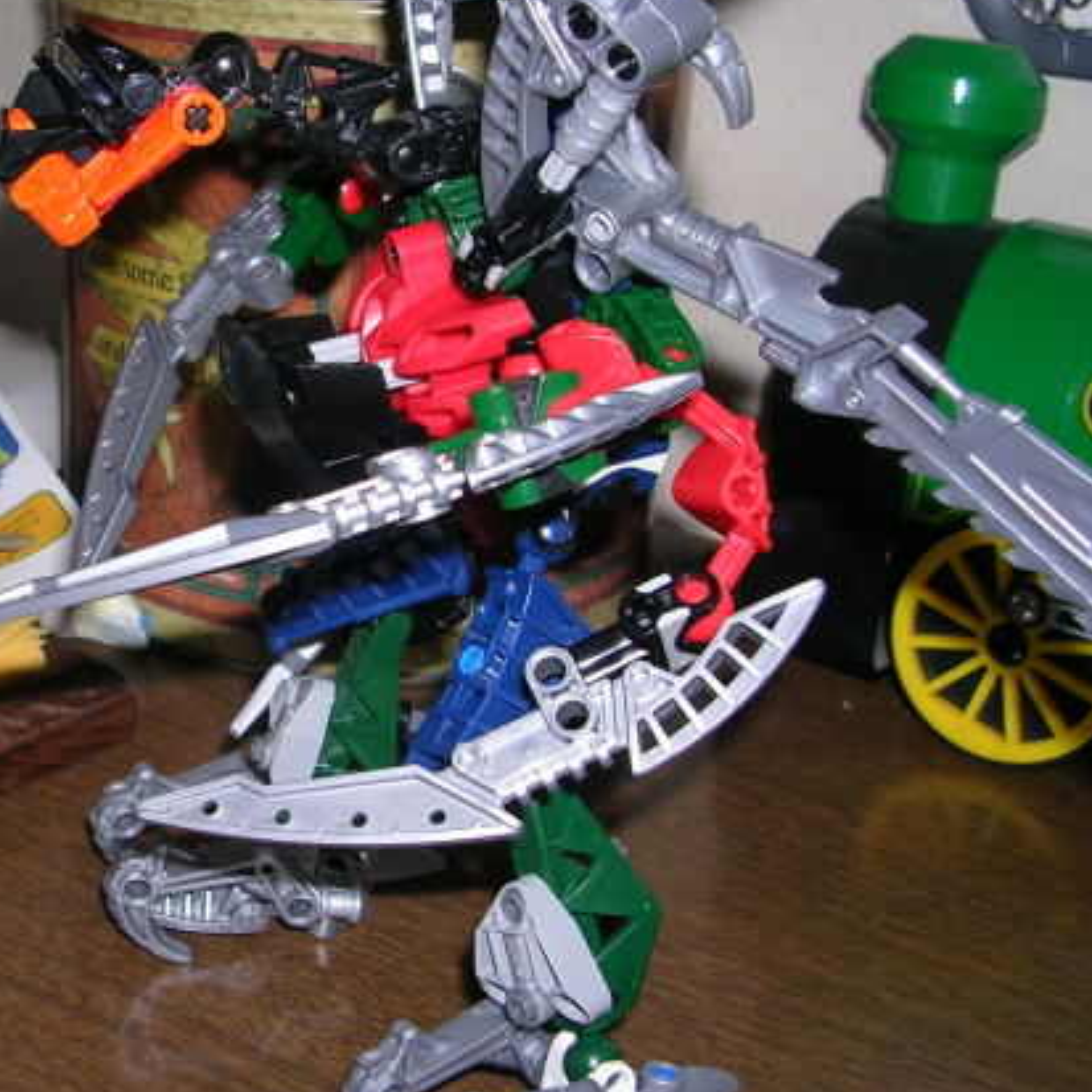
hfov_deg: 32.3
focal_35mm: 52
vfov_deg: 32.8
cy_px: 510
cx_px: 293
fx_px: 1856
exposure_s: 1/60.1
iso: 50
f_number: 2.8
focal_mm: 5.8
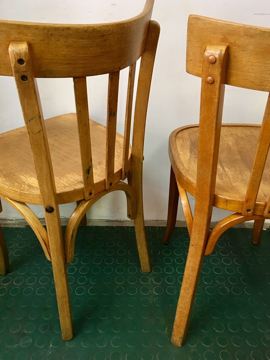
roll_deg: -0.5
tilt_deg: -32.3
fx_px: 312
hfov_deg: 46.8
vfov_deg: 60.0
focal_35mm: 30
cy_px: 175
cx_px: 138
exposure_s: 1/33
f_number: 2.2
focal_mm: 4.15
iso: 160
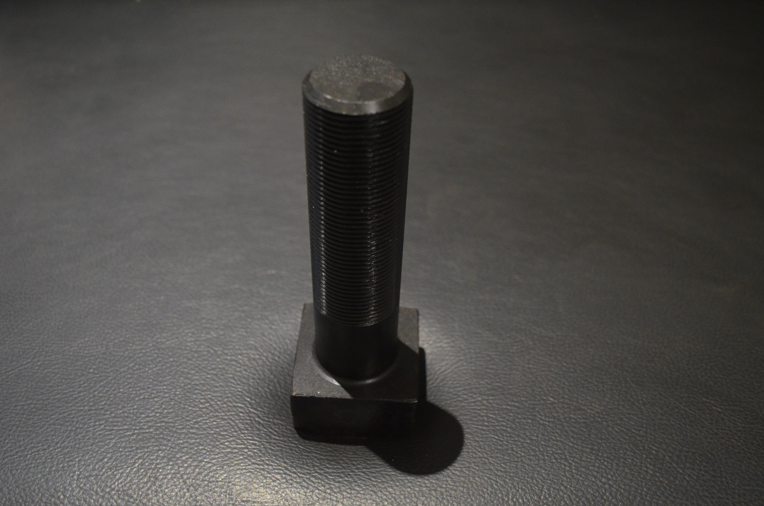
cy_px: 253
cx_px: 382
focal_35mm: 33
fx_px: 699
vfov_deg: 39.8
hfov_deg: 57.3
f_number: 4
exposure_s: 1/45
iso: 1600
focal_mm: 22
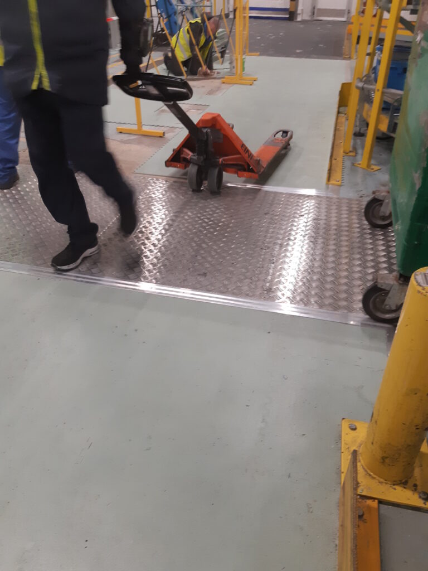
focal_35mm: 26
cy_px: 286
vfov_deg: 67.3
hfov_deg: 53.1
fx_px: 429
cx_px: 214
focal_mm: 3.93
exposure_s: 1/50
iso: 125
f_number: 1.7
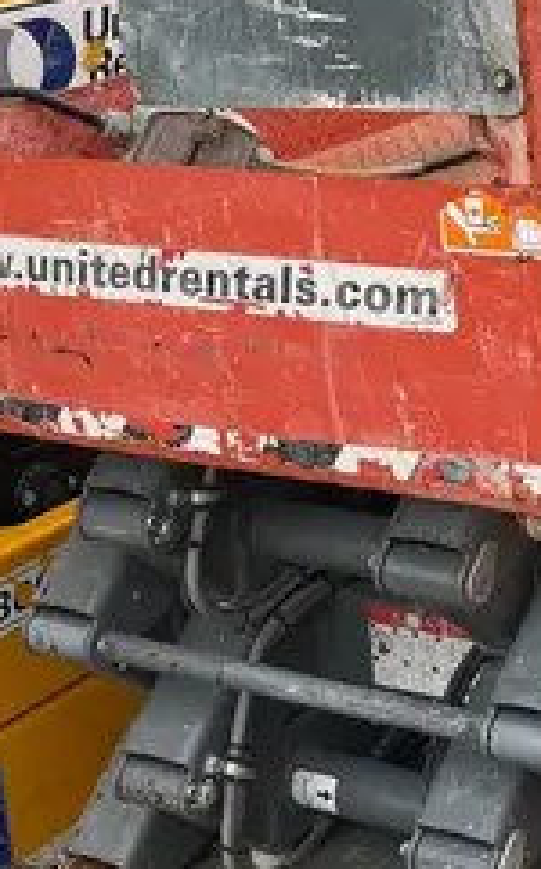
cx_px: 714
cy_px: 175
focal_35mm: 84
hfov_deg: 14.8
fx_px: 1988
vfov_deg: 24.3
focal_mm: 5.1
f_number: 1.6
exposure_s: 1/463
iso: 50
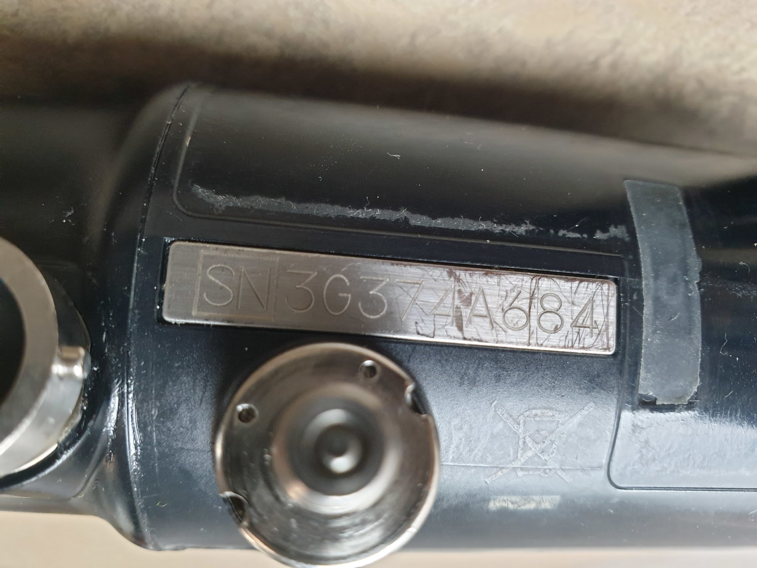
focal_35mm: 26
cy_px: 284
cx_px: 378
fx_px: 569
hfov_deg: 67.3
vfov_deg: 53.1
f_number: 2.4
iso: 320
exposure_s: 1/50
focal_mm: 4.3
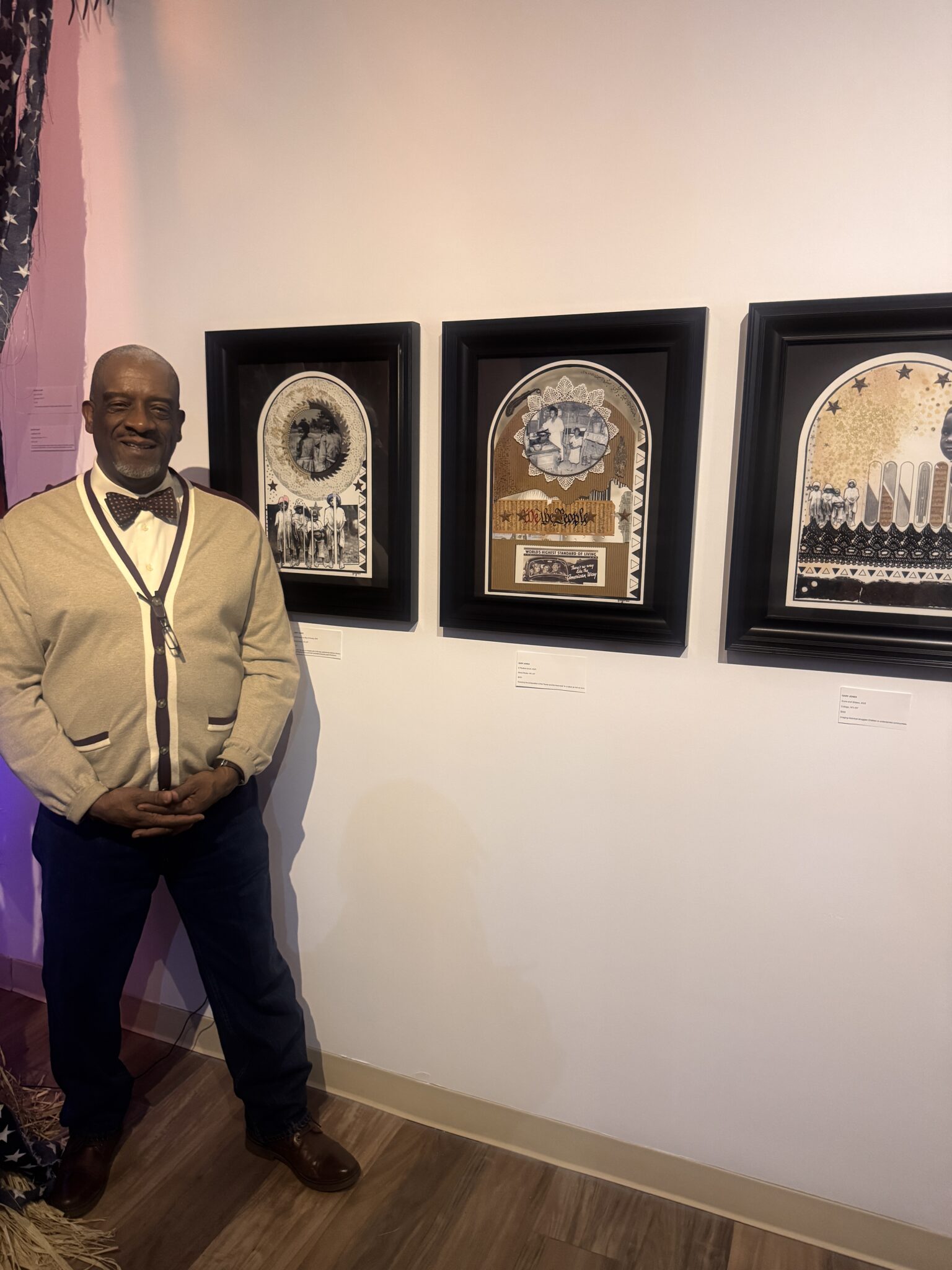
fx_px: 880
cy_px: 635
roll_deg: -1.4
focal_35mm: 24
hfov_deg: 56.8
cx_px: 476
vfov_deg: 71.6
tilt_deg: -9.4
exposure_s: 1/60
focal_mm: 6.76
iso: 640
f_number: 1.78
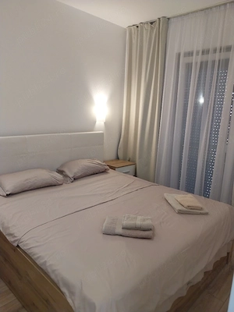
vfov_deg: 67.3
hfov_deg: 53.1
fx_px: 234
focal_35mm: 26
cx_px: 117
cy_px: 156
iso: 125
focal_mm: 4
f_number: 1.8
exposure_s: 1/25
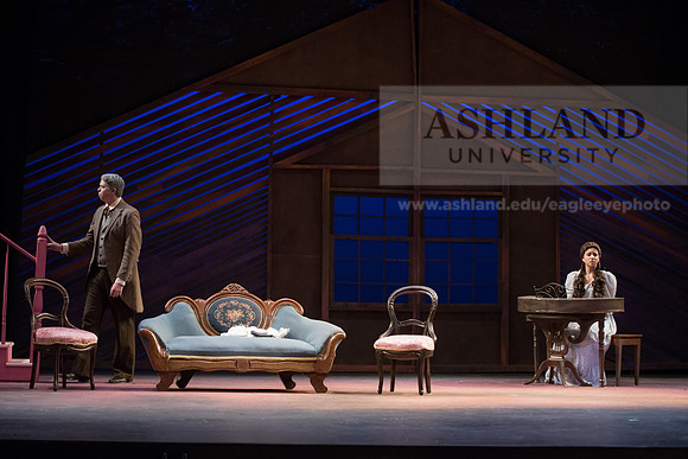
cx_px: 344
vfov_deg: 19.5
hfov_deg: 28.8
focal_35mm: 70
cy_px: 230
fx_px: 1338
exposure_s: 1/400
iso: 3200
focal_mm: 70
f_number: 3.5
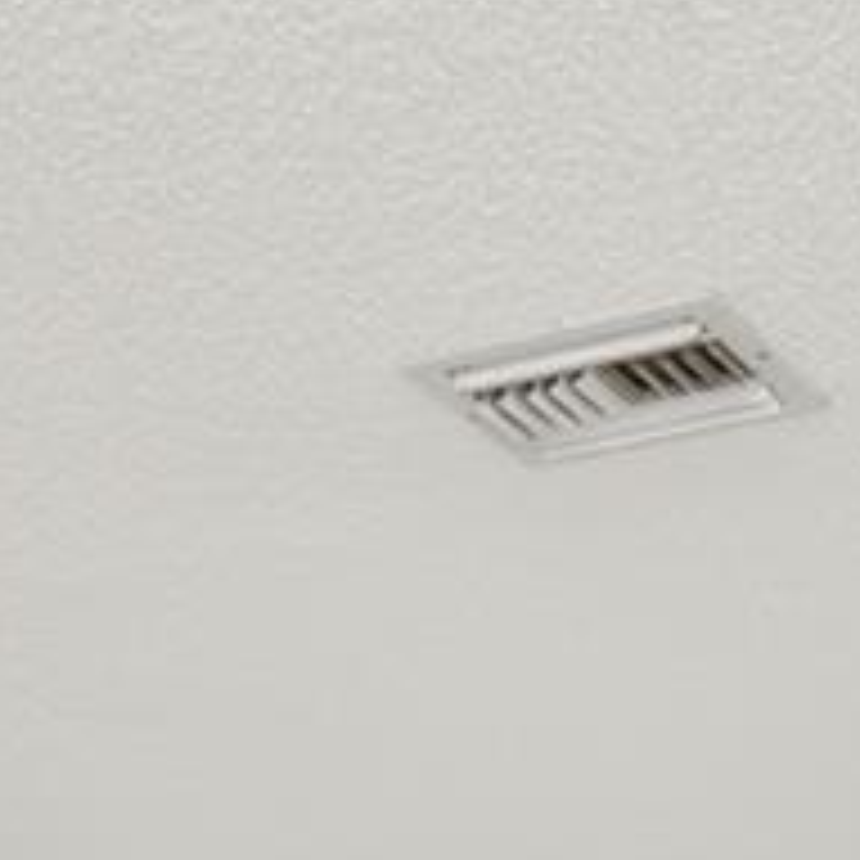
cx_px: 23
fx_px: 3204
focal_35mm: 114
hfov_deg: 15.0
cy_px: 1684
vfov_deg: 13.3
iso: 500
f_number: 5.6
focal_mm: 16
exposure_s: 1/60
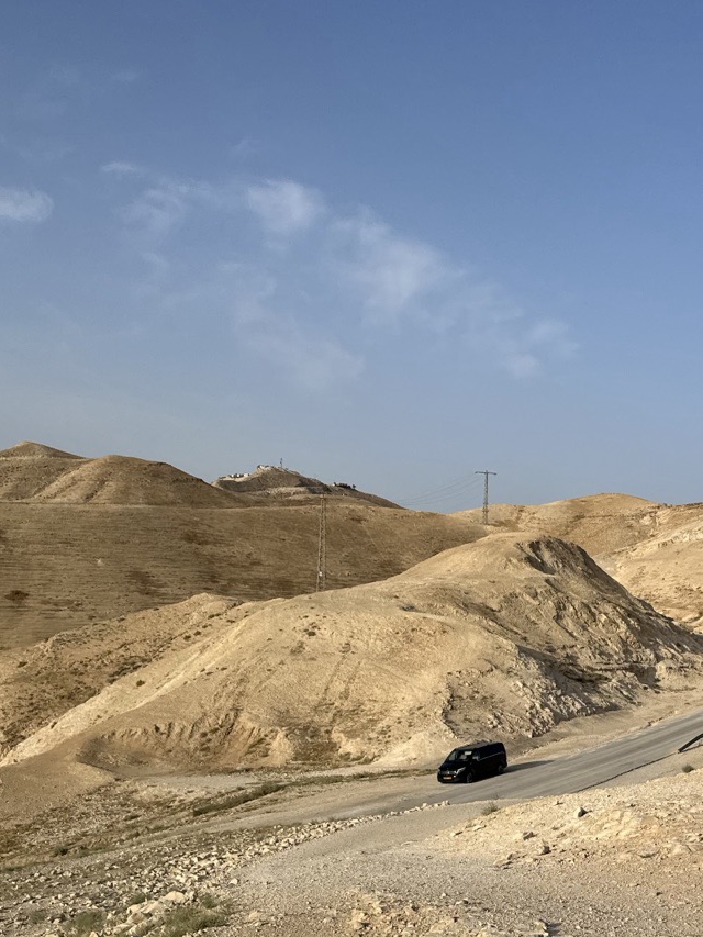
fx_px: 1218
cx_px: 525
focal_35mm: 45
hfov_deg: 31.6
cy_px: 721
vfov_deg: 40.7
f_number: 1.78
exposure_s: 1/7042
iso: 80
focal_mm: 6.86
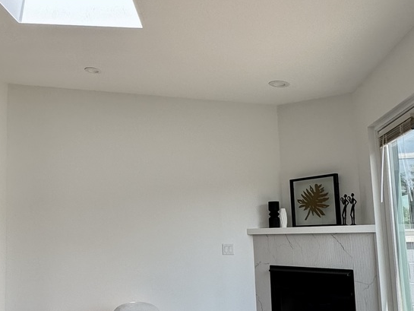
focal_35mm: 37
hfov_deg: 48.1
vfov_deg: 38.4
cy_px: 197
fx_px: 443
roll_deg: +0.2
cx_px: 101
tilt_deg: +6.6
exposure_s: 1/211
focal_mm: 2.22
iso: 40
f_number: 2.2
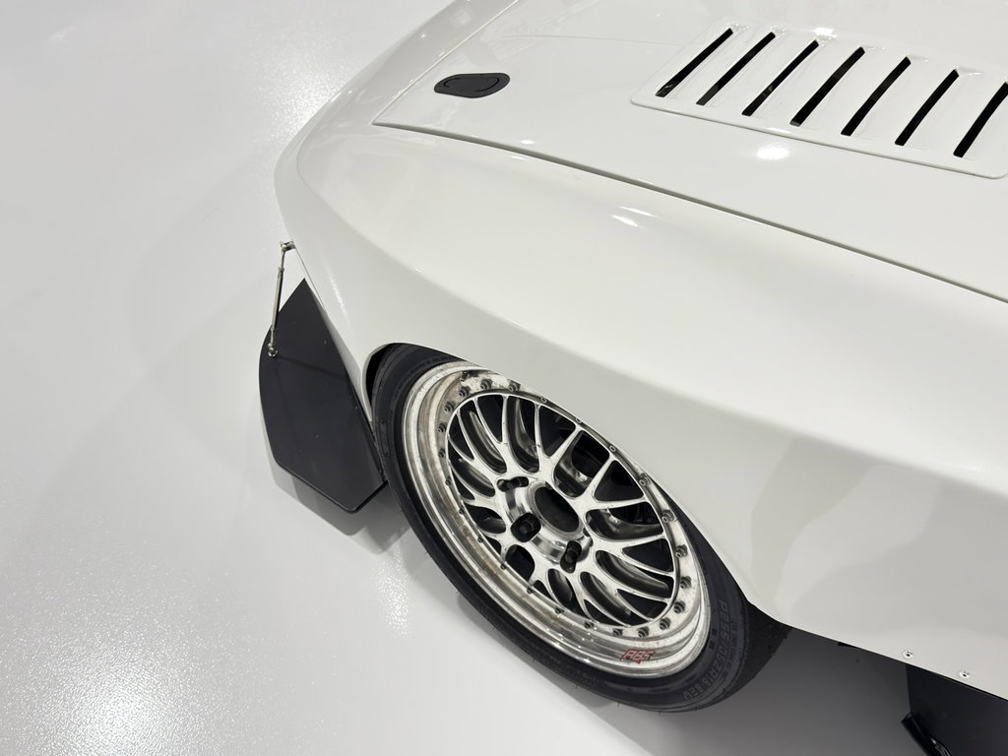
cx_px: 504
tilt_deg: -45.7
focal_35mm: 35
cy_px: 378
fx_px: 1019
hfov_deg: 52.6
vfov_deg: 40.7
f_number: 1.78
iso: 160
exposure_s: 1/232
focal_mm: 6.76
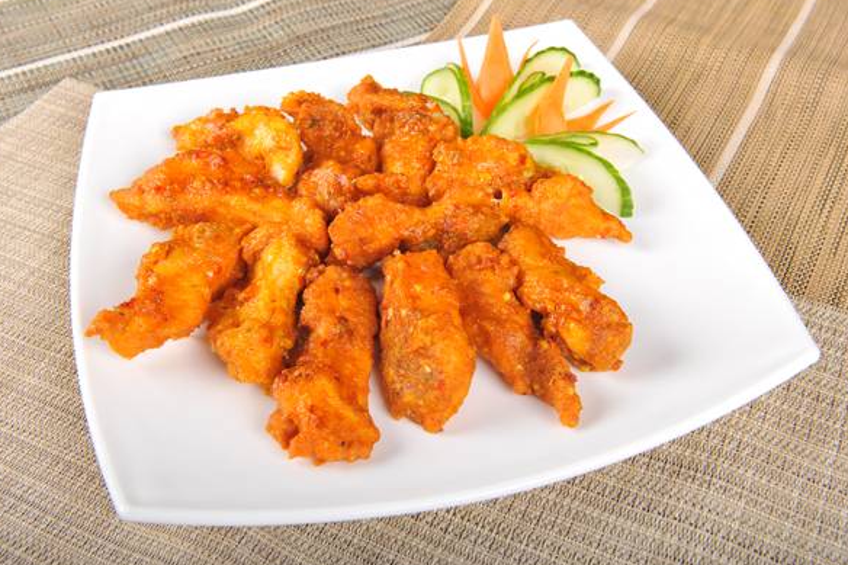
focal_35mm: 43
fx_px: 1013
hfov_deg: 45.4
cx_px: 436
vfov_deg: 31.2
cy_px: 273
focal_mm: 38
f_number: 11
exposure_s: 1/250
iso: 200
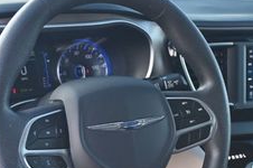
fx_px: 597
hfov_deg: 23.8
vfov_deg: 15.4
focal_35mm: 85
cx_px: 169
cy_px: 206
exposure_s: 1/200
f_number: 3.8
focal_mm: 20
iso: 400
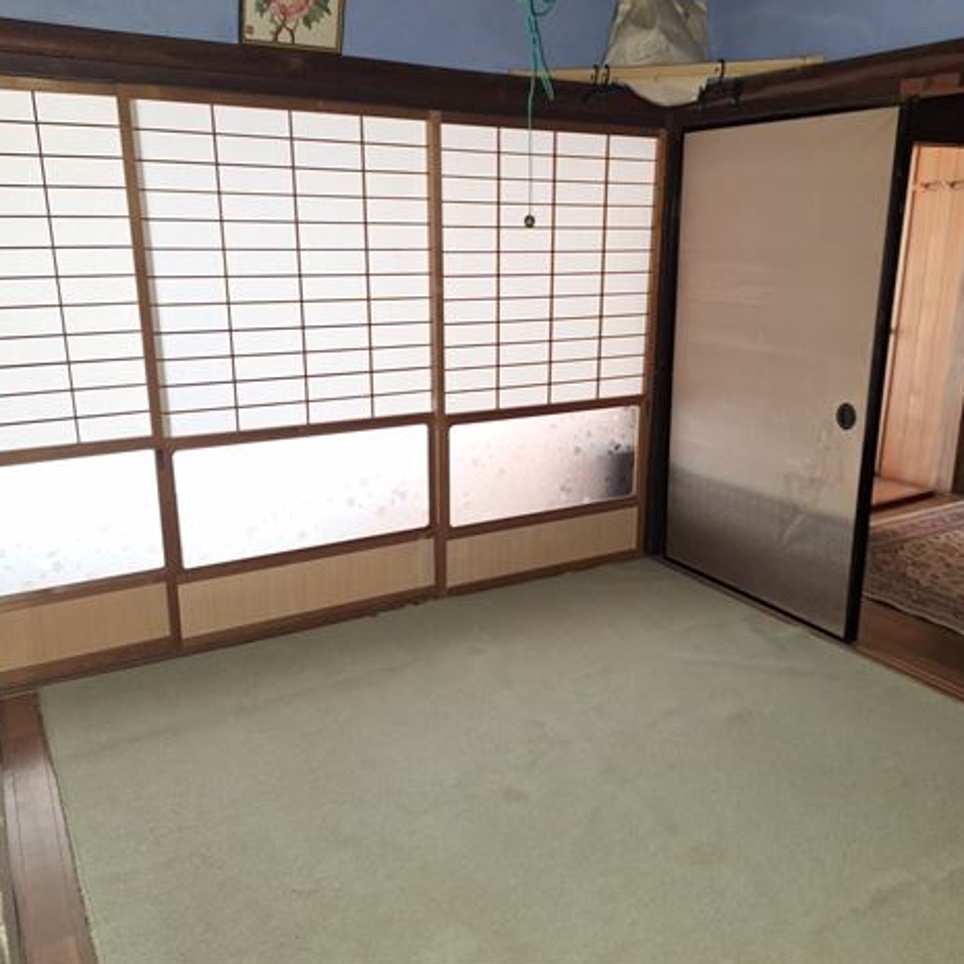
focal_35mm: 28
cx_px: 508
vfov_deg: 57.3
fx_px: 882
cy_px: 475
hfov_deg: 57.3
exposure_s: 1/25
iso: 250
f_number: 1.8
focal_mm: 5.54
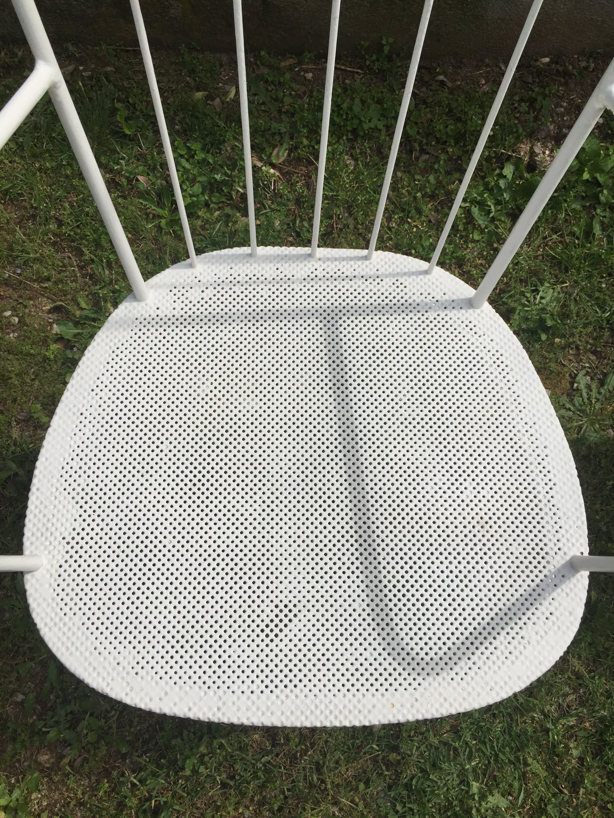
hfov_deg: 48.2
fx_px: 686
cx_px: 307
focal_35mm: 29
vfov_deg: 61.7
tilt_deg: -69.4
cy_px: 409
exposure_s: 1/3968
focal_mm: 4.15
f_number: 2.2
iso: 32
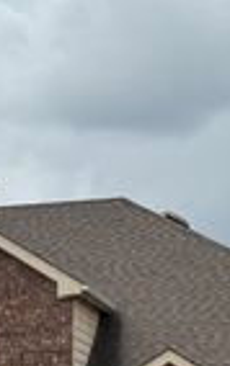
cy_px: 393
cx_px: -277
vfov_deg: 11.5
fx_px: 1792
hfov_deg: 7.0
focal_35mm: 179
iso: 64
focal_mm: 6.76
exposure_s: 1/8772
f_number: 1.78
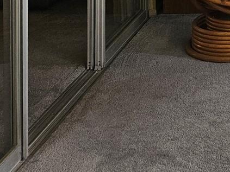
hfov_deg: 19.1
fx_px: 578
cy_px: -143
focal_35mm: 87
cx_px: 365
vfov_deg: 14.7
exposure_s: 1/120
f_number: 1.8
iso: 250
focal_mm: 5.4
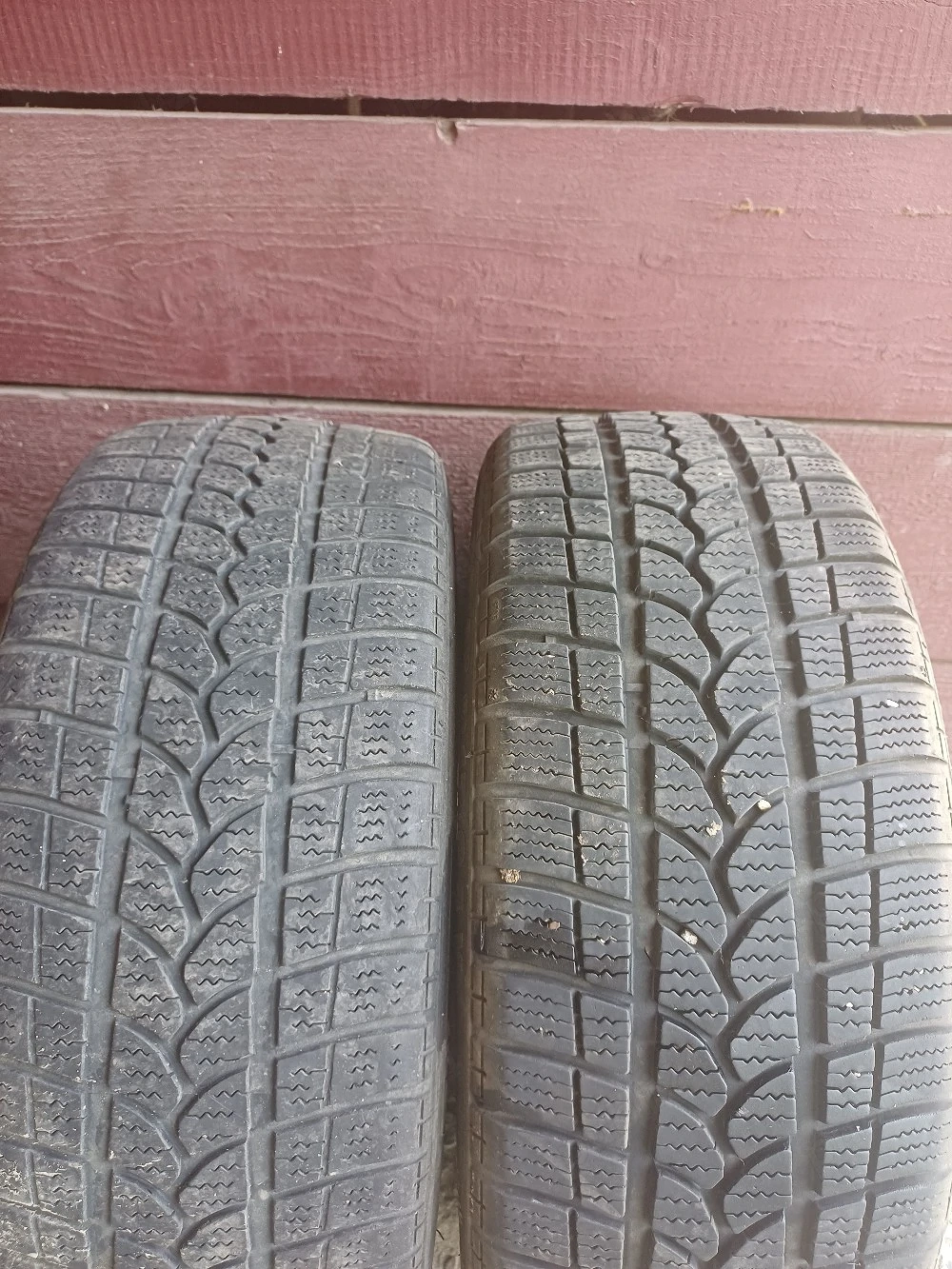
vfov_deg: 69.4
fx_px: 917
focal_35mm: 25
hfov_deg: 54.9
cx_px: 476
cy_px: 634
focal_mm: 4.65
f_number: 1.8
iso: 250
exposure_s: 1/50
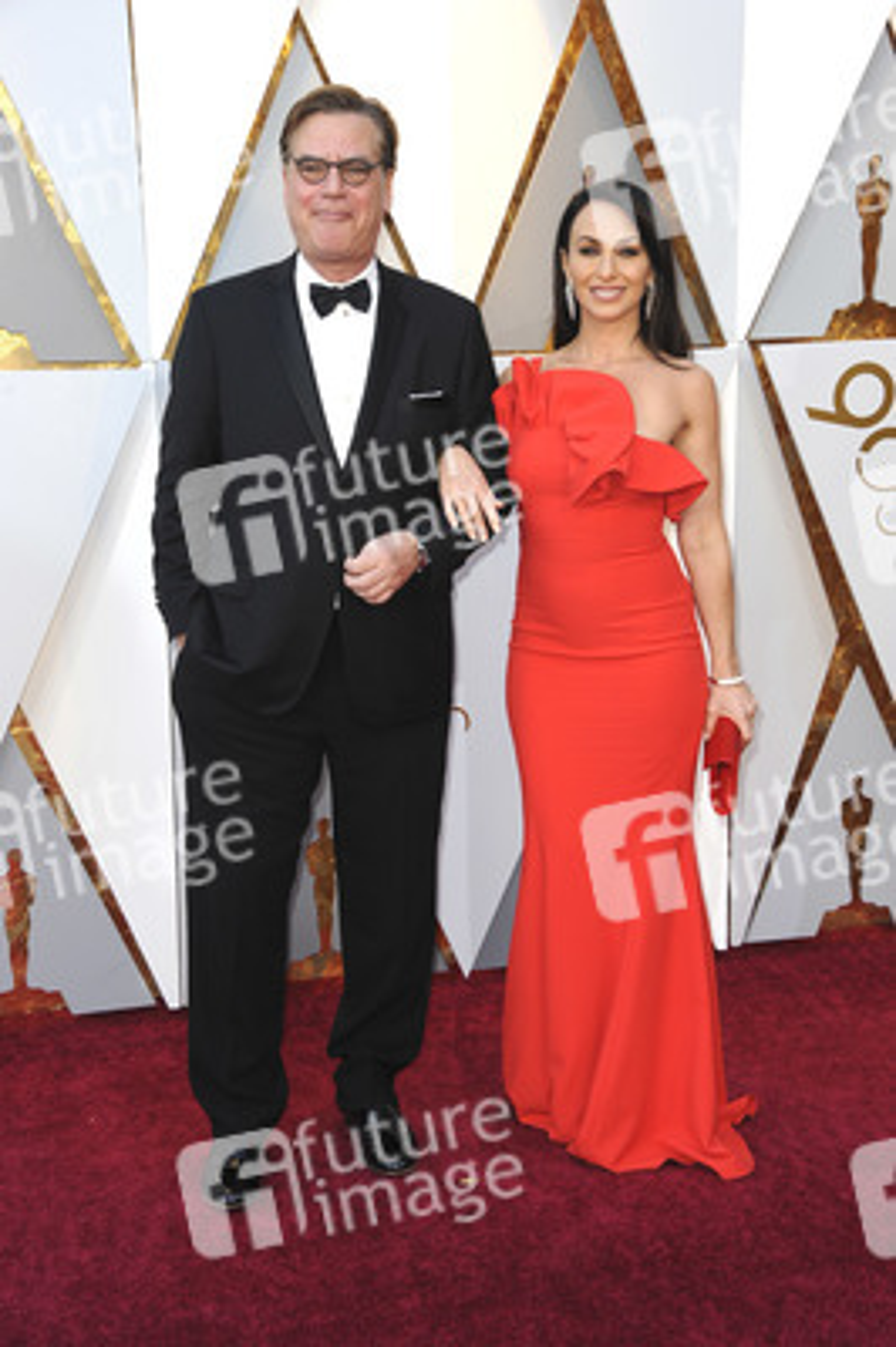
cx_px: 448
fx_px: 2319
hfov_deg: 21.9
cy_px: 674
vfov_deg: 32.4
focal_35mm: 62
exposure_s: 1/200
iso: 1000
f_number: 7.1
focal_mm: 62
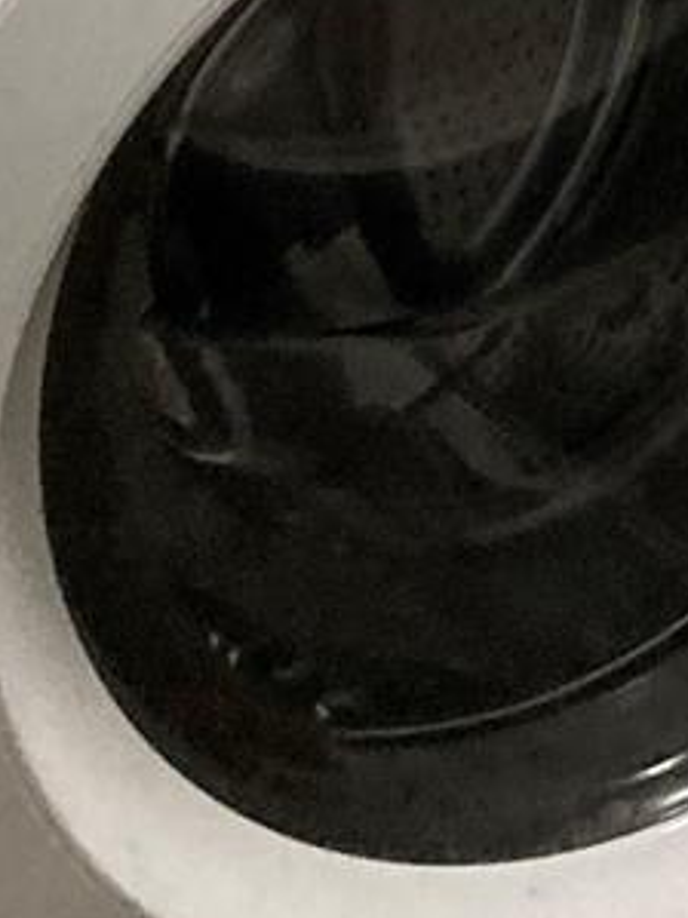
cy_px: -964
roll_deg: -0.8
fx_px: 3819
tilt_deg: -10.8
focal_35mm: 144
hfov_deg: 9.6
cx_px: 1398
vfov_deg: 12.1
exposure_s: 1/60
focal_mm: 3.99
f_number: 1.8
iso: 250
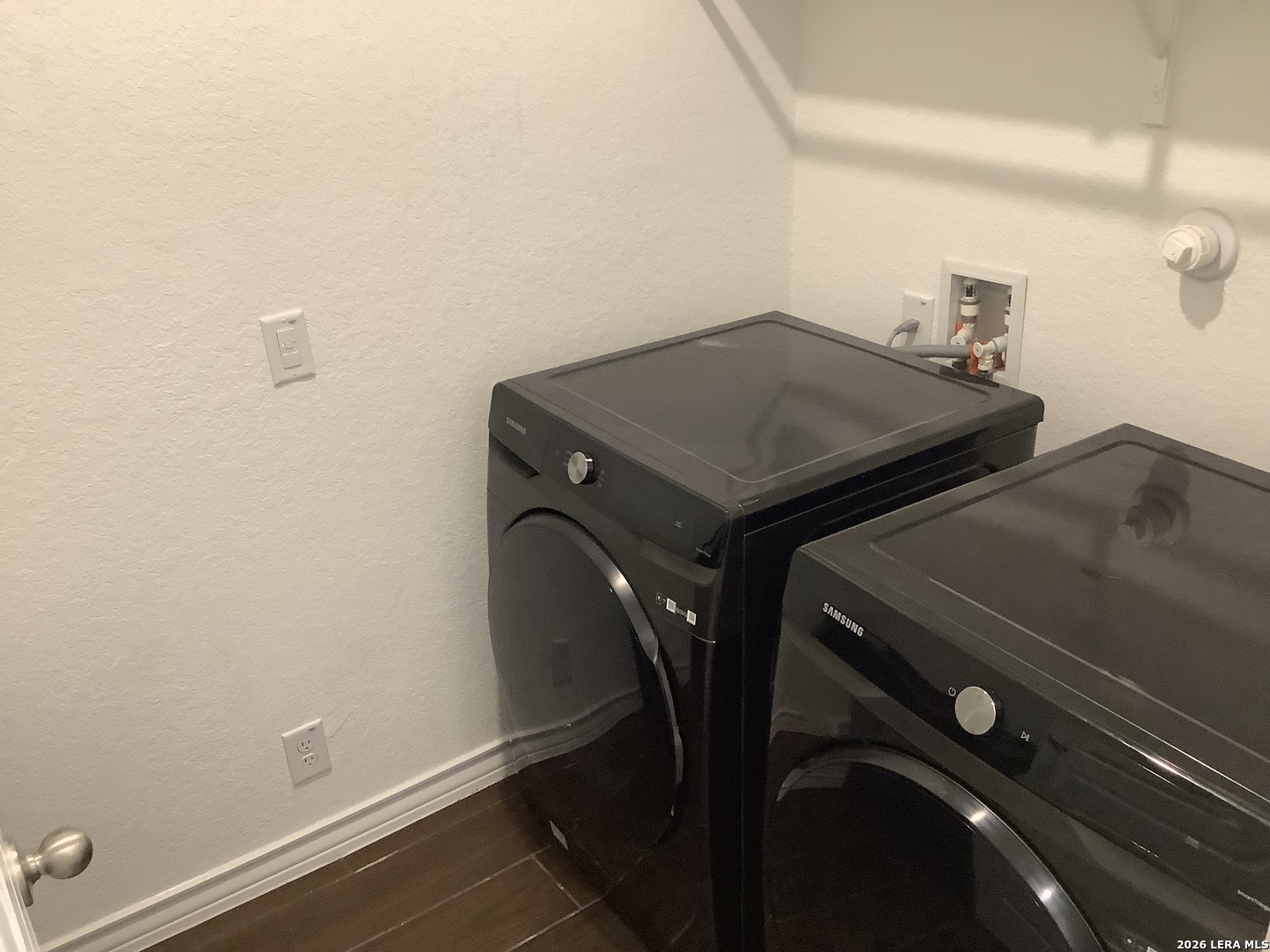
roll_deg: +2.7
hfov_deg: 58.4
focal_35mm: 31
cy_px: 476
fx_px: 1137
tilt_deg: -24.9
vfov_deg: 45.4
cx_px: 635
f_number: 2.4
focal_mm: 3.3
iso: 320
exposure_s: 1/60
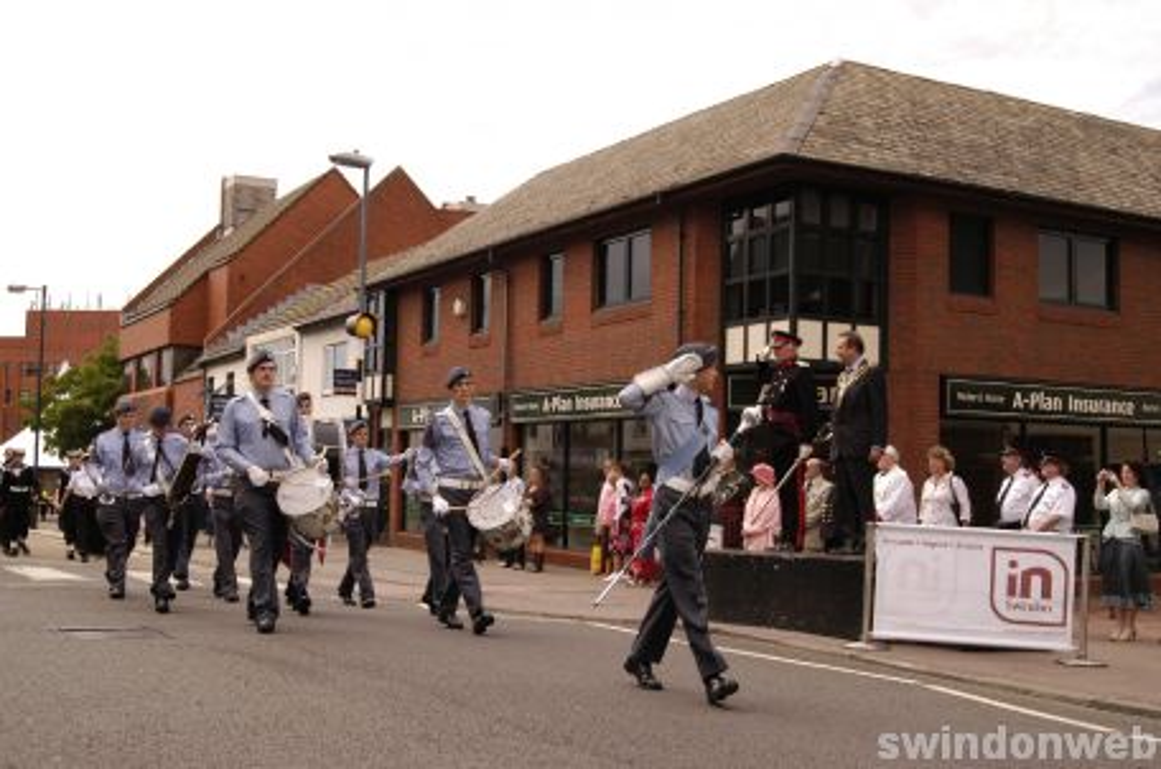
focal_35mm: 42
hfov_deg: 46.5
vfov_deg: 31.8
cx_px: 580
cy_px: 384
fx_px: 1352
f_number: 8
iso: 400
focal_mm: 28
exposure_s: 1/500
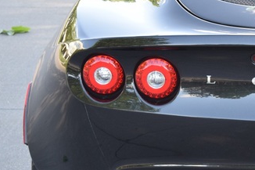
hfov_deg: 14.3
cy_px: 70
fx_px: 991
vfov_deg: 9.8
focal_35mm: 140
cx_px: 291
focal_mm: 38
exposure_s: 1/125
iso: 400
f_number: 5.6
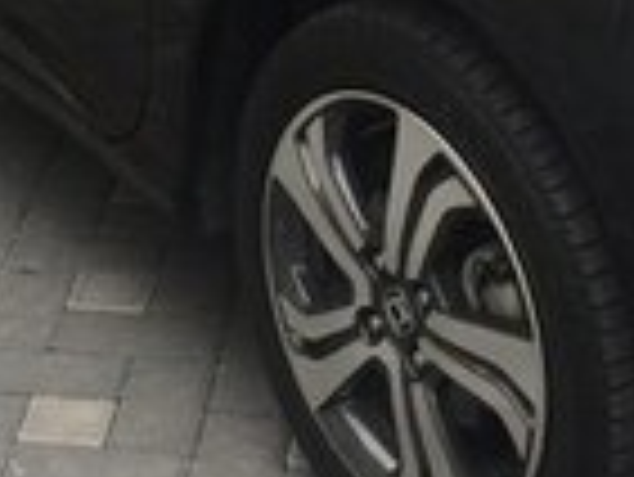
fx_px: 2493
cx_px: 108
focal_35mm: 136
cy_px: -196
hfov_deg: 14.4
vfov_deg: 10.6
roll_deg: +3.2
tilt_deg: -18.0
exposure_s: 1/196
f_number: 2.2
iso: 32
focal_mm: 4.15
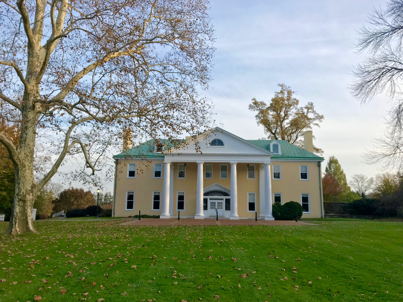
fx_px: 326
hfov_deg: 63.4
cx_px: 202
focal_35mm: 28
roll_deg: -0.6
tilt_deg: +10.7
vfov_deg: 49.7
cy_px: 151
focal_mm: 3.99
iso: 20
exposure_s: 1/556
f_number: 1.8
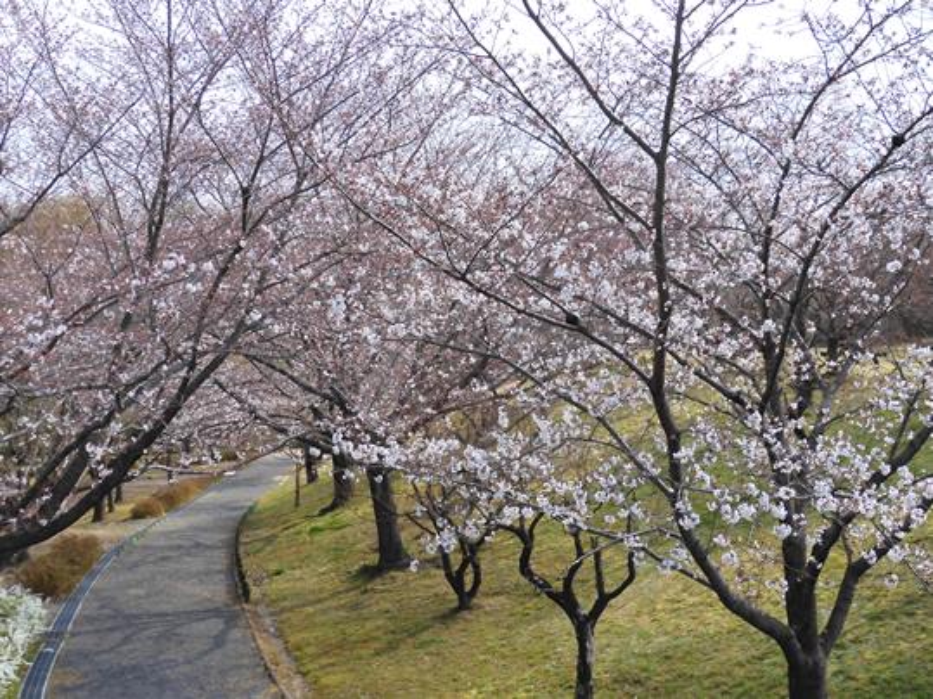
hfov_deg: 42.1
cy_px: 350
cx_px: 466
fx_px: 1213
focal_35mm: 45
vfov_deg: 32.2
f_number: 4
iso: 100
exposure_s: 1/500
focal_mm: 8
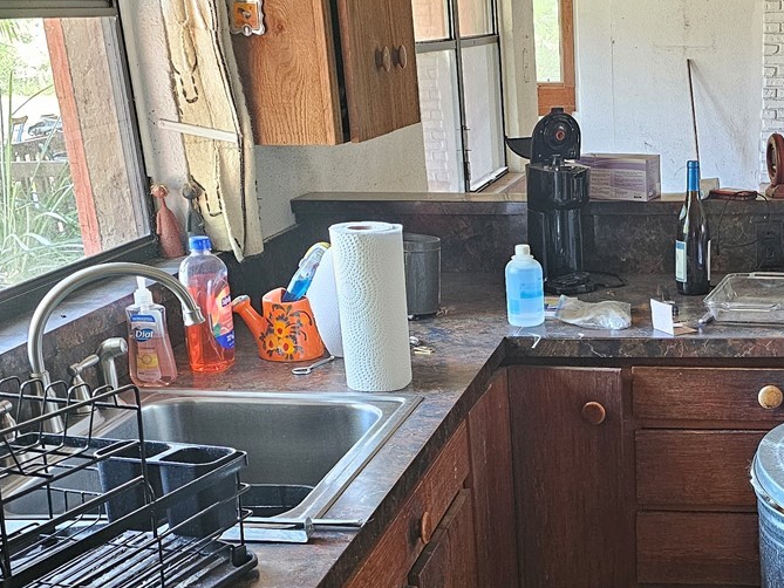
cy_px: 469
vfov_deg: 26.1
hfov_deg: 33.5
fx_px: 1246
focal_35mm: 55
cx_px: 666
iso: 500
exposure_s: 1/60
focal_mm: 6.3
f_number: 1.7
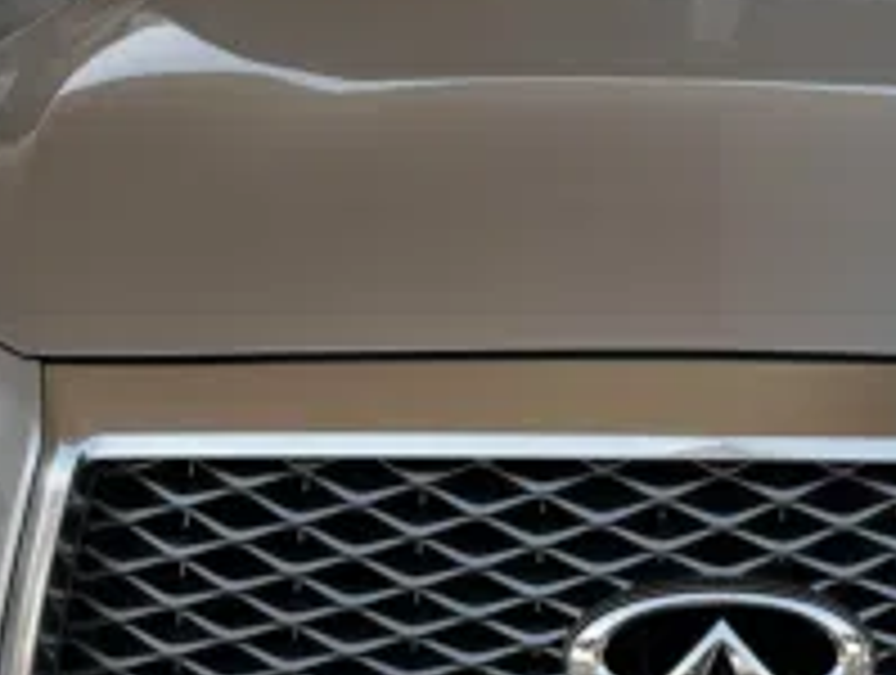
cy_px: 328
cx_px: 774
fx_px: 1997
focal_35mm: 77
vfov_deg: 19.2
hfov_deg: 24.7
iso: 80
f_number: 1.78
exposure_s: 1/3356
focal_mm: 6.86
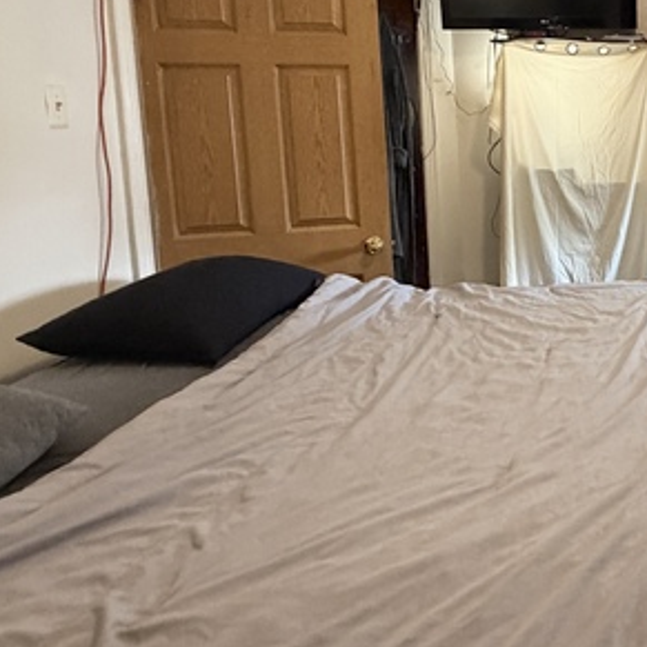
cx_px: 667
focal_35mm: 34
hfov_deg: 41.3
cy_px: 193
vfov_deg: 47.3
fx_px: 719
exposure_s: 1/60
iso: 500
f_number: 2.2
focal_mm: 2.22
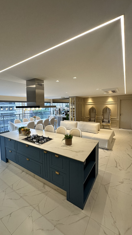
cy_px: 114
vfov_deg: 99.3
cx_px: 57
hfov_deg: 66.7
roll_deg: +0.6
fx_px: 100
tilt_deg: -4.1
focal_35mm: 16
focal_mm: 2.22
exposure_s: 1/120
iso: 160
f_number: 2.2
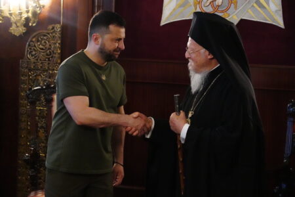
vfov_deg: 13.0
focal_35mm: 105
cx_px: 148
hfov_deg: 19.5
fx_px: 860
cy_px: 98
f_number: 5.6
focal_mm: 105
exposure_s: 1/800
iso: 32000
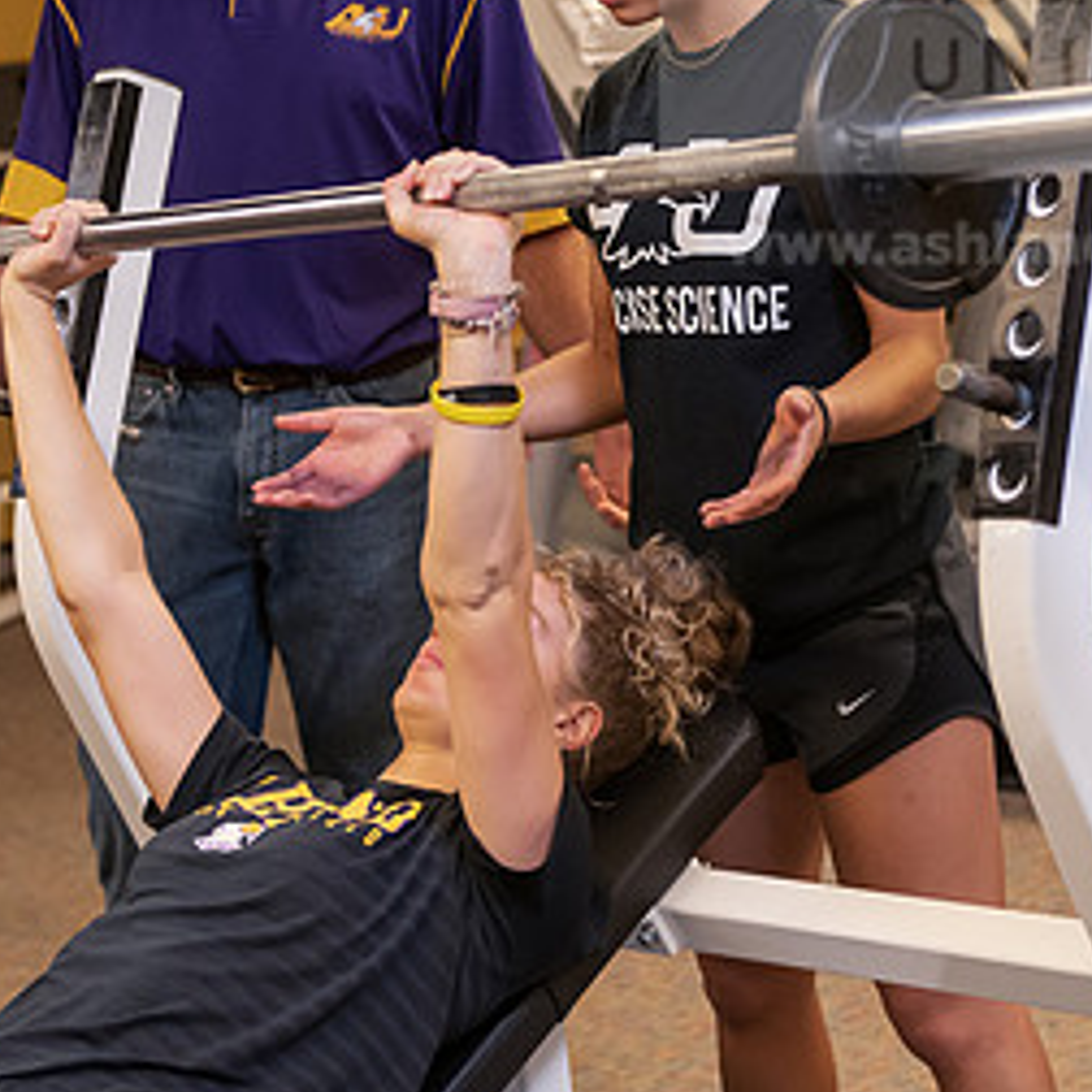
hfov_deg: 18.5
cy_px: 336
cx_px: 529
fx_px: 3355
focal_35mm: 94
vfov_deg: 18.4
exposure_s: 1/200
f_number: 3.2
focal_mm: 48
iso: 1000
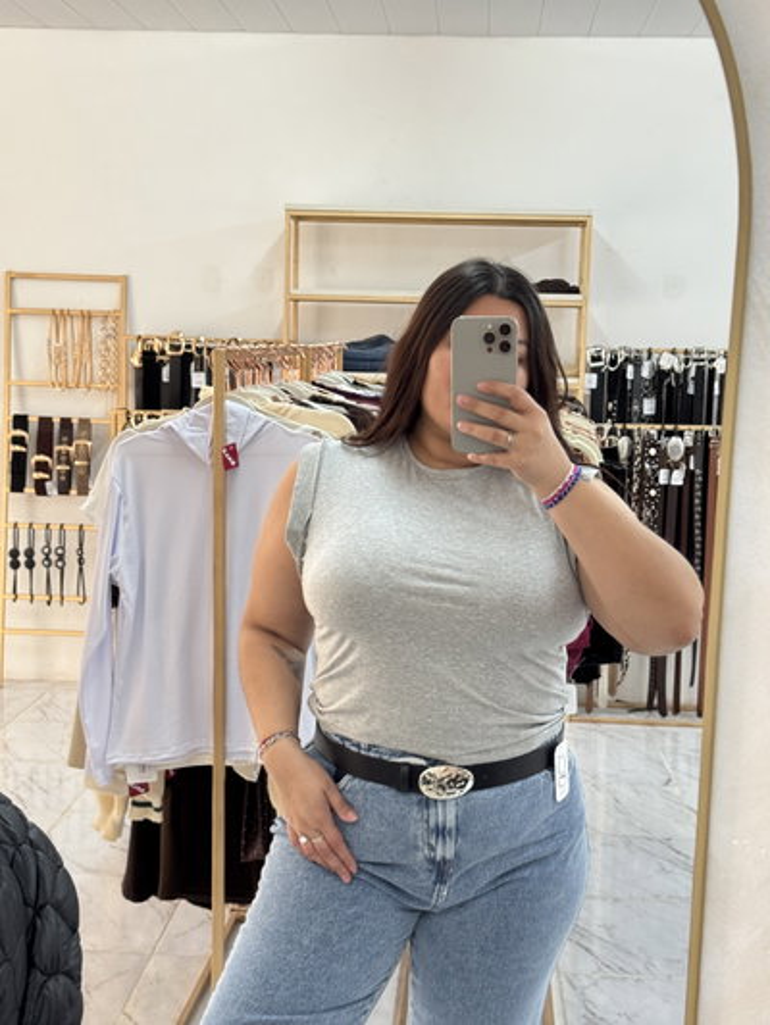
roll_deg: -0.8
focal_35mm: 48
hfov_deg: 30.3
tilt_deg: -7.7
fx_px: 1423
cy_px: 512
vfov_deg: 39.6
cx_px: 385
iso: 250
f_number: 1.78
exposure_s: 1/50
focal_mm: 6.76
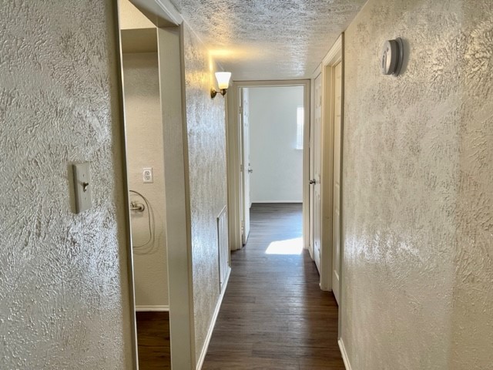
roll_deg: +1.6
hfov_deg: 67.3
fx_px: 370
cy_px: 185
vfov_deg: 53.1
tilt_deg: -8.0
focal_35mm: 26
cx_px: 246
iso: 125
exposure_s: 1/120
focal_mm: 5.1
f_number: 1.6
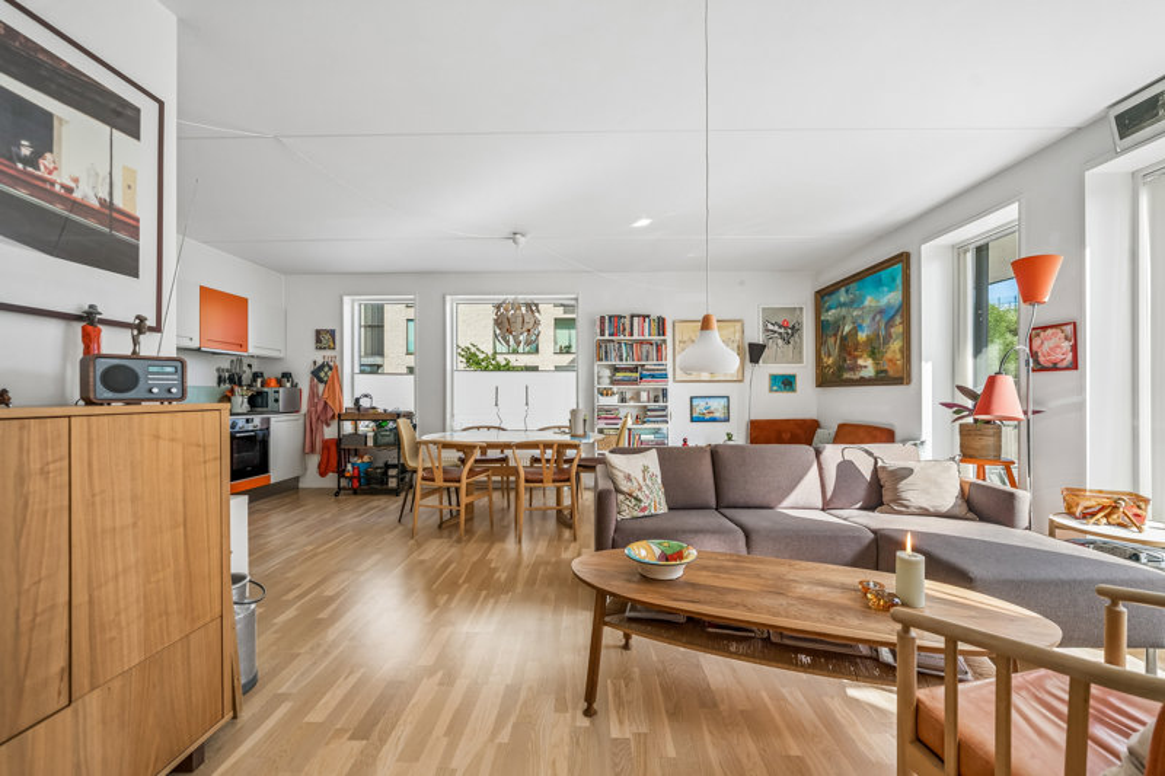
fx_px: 453
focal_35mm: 14
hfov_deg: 104.3
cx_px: 582
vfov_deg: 81.2
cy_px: 388
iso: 640
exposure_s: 1/320
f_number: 5.6
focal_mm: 14
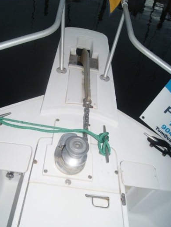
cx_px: 86
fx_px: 198
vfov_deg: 59.9
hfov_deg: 46.8
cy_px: 122
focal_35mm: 30
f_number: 8
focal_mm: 18
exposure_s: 1/160
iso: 100
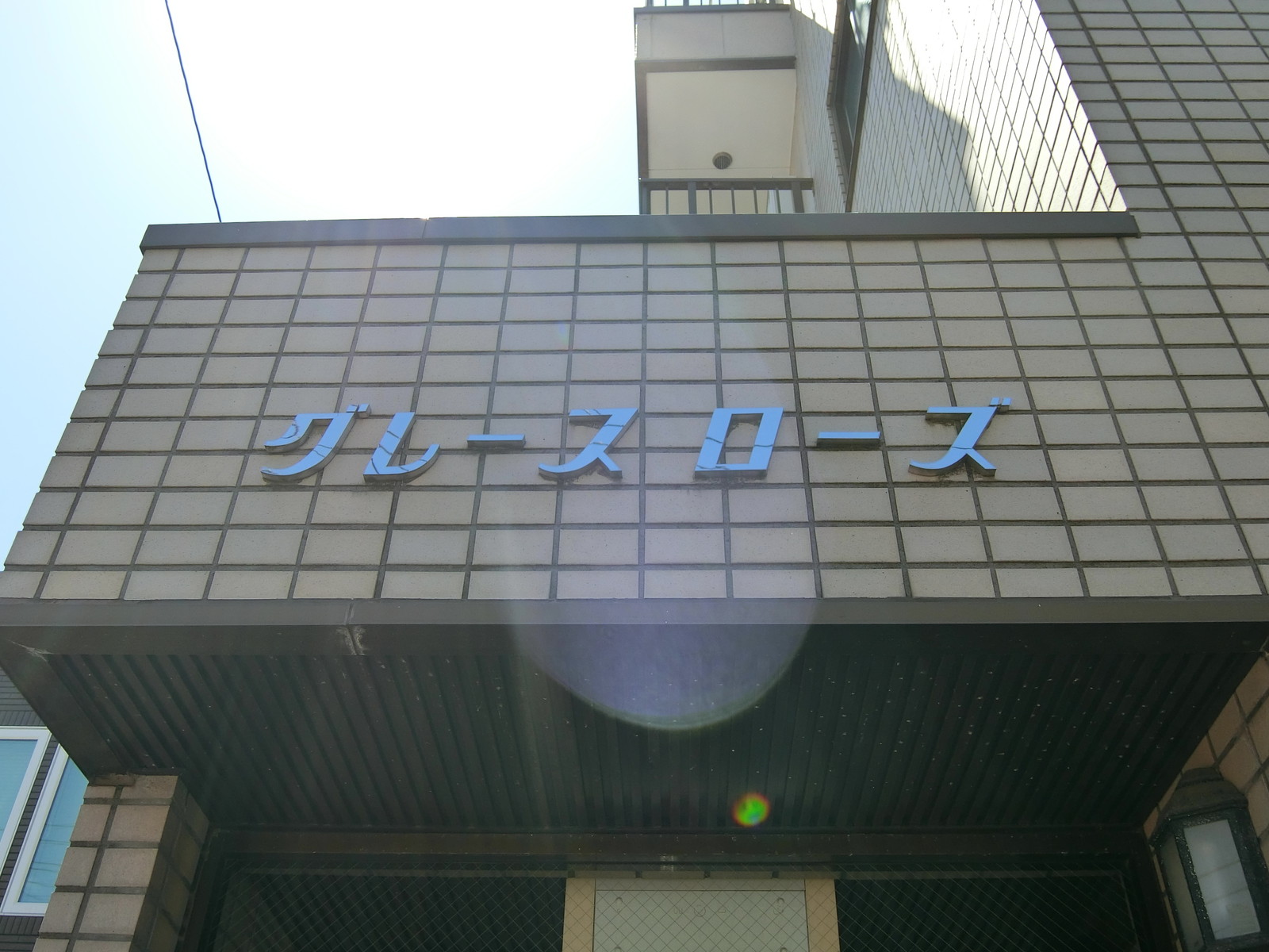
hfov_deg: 54.0
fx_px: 1246
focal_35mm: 34
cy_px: 476
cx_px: 634
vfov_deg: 41.8
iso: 80
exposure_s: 1/800
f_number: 3.4
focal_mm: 7.2
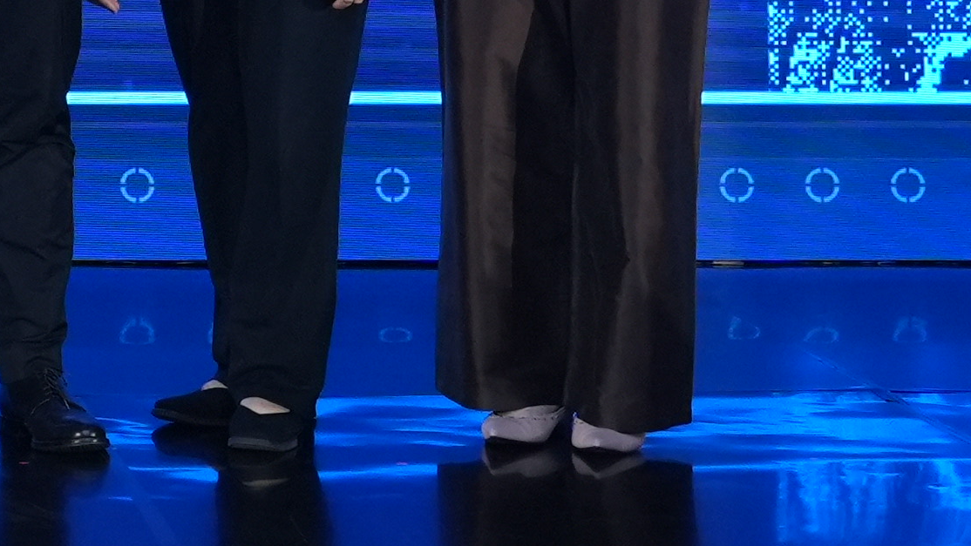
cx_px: -368
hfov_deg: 13.2
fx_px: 4017
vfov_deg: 7.5
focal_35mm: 156
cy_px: -453
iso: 1600
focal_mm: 24
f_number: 4
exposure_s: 1/200
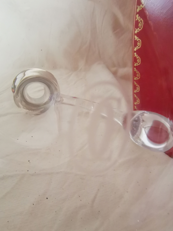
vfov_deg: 71.6
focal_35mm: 24
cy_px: 116
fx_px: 160
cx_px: 86
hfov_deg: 56.8
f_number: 2.2
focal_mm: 2.35
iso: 1000
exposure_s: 1/25
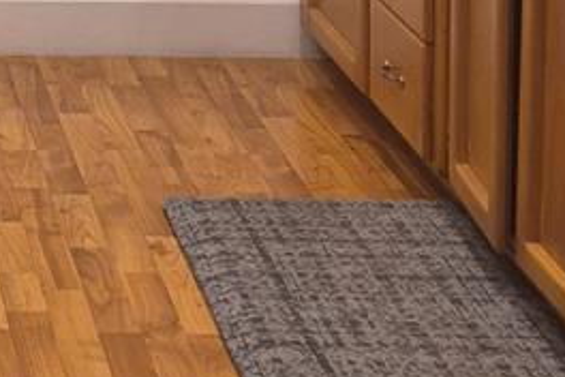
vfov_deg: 9.5
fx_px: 2134
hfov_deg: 14.2
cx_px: -243
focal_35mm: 136
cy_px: -351
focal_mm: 5.4
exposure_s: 1/120
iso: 160
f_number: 1.8
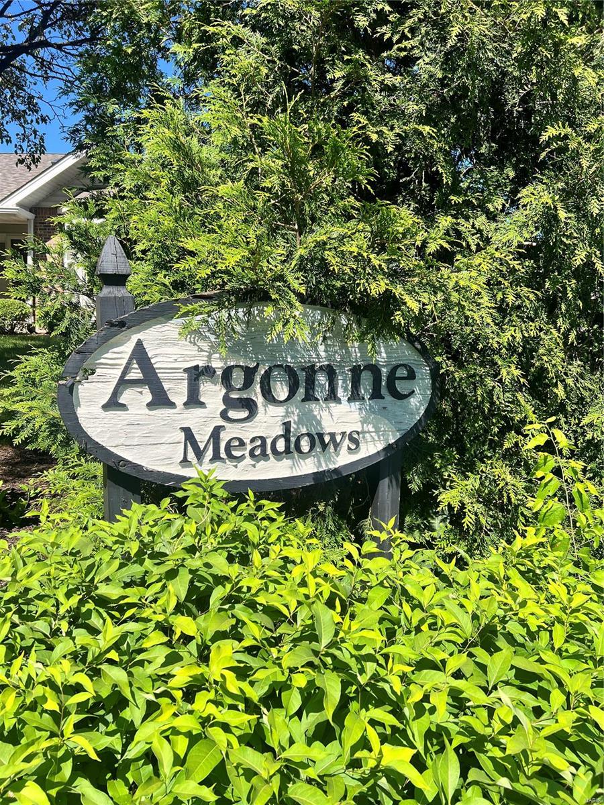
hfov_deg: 53.1
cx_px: 302
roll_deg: -1.3
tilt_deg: -4.9
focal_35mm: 26
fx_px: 605
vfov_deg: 67.3
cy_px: 402
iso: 50
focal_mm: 5.7
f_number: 1.5
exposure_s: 1/2994
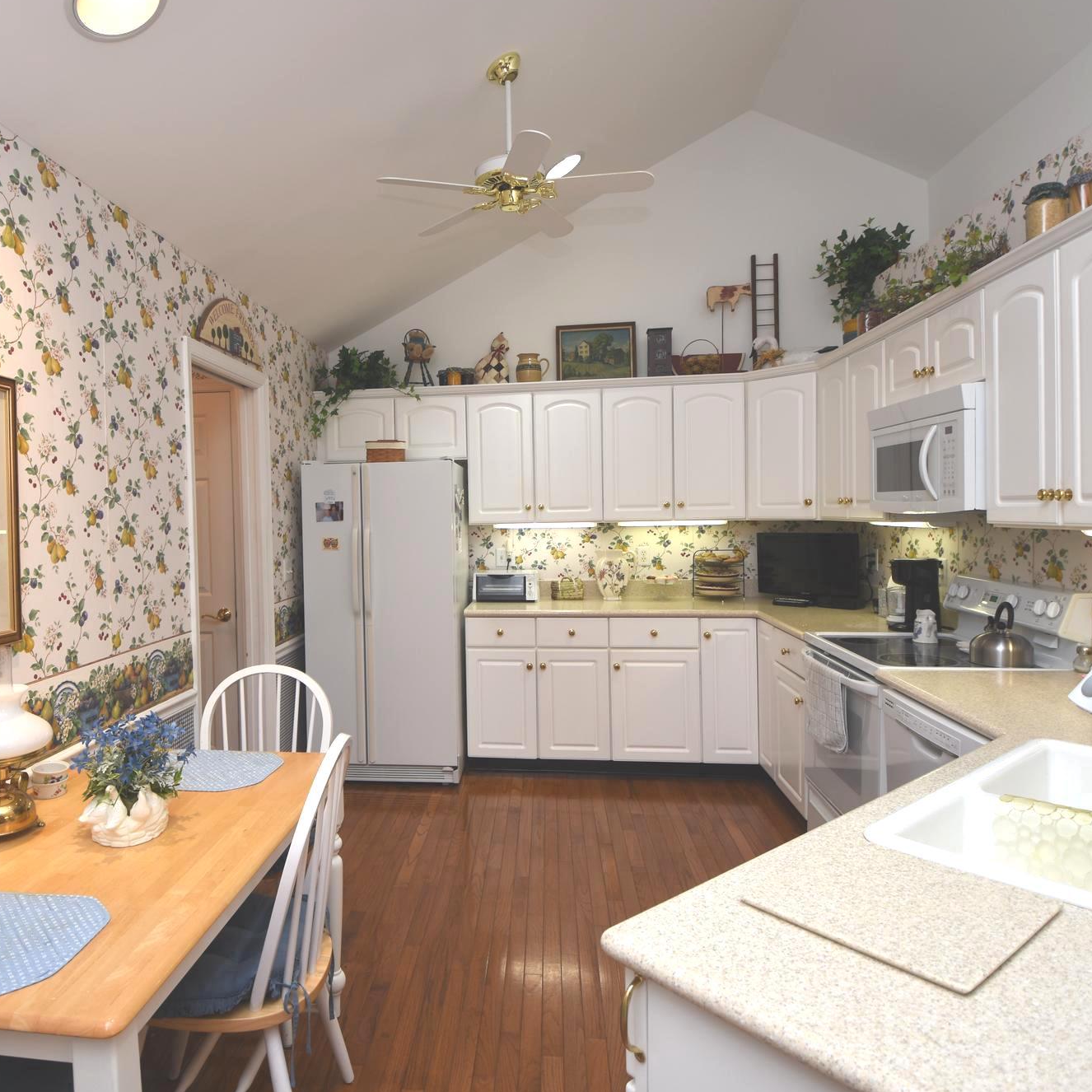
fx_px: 773
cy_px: 538
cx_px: 436
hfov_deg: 69.7
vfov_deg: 70.5
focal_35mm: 22
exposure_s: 1/60
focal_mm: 11
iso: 100
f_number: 4
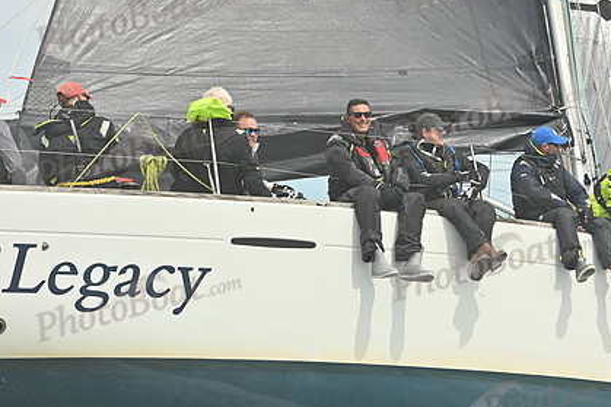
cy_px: 208
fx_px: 1646
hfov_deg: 21.0
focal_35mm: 97
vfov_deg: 14.1
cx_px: 318
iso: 320
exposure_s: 1/1250
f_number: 9
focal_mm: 70
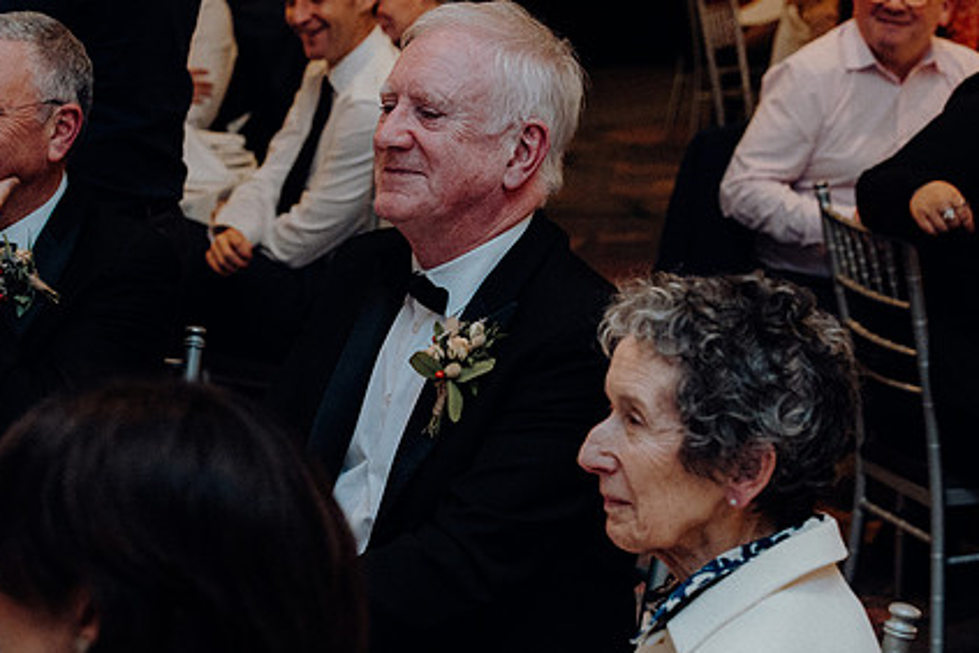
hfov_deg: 19.1
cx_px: 451
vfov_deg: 12.8
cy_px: 374
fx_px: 2910
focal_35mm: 107
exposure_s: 1/160
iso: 2500
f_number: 3.5
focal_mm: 52
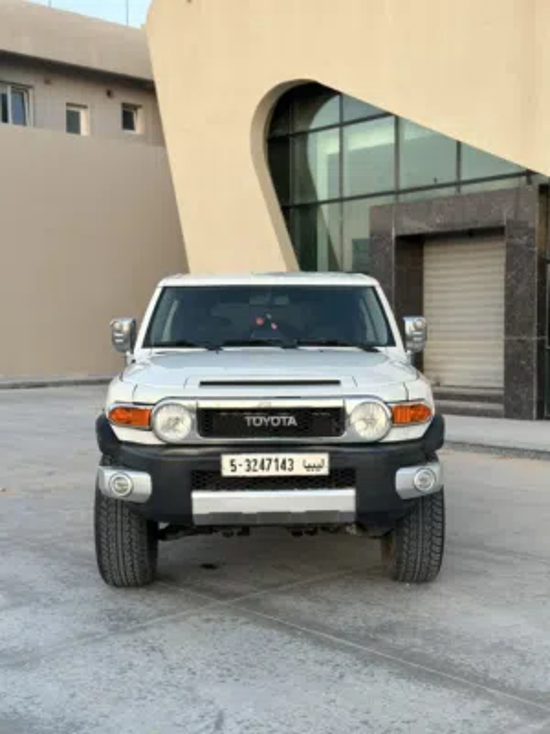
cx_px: 275
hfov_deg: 30.3
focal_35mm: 48
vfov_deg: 39.7
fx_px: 1017
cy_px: 367
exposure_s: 1/144
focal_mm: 6.86
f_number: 1.78
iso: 64
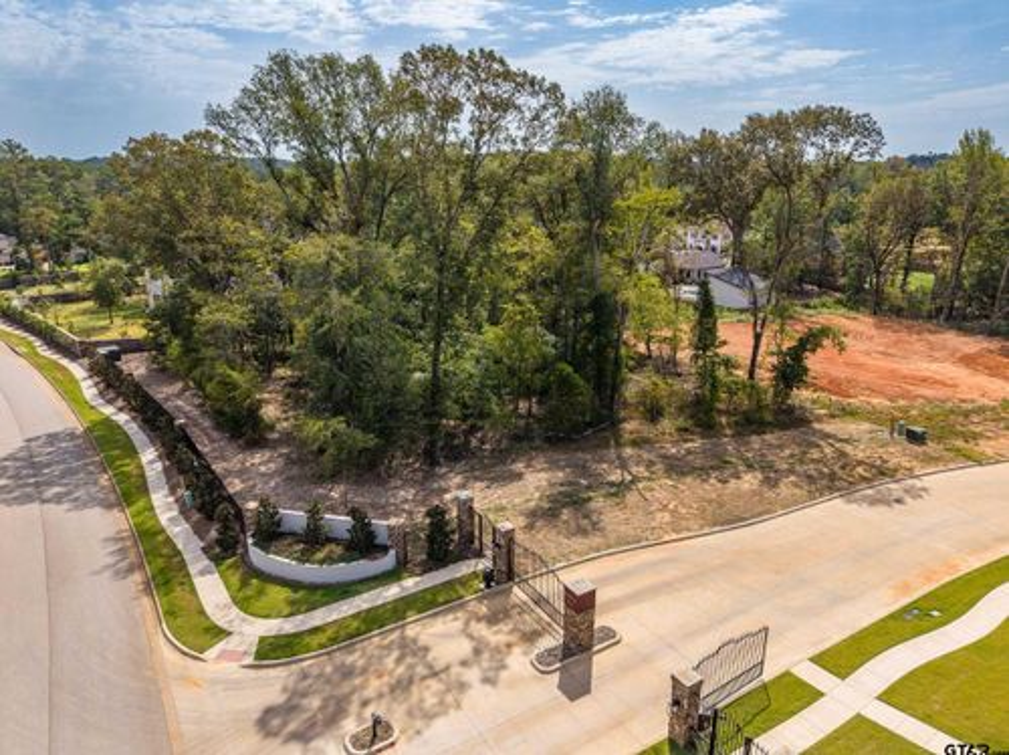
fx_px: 699
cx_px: 504
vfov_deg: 56.7
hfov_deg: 71.6
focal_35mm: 24
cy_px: 378
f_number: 1.8
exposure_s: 1/6000
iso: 200
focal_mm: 8.67
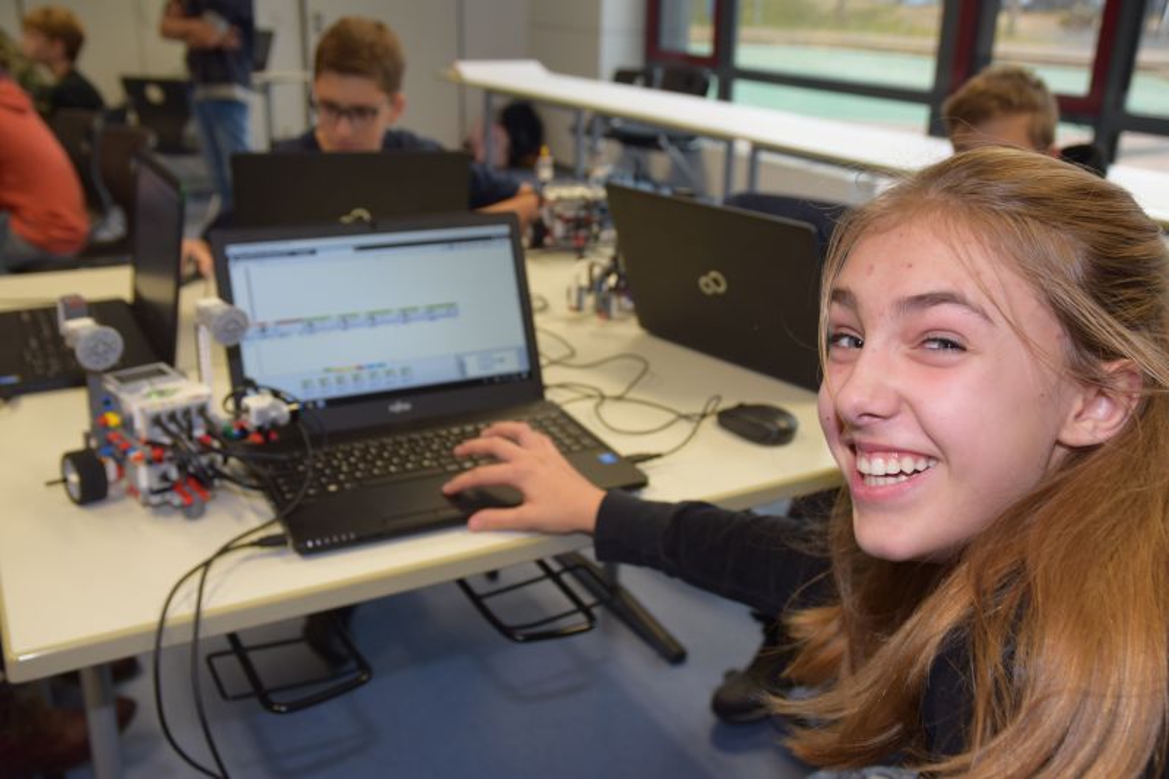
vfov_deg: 36.9
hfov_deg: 53.1
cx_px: 584
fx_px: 1169
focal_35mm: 36
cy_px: 390
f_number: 5.6
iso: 500
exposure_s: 1/100
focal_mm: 24
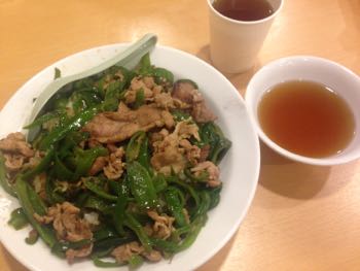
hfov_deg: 55.3
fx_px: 343
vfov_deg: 43.0
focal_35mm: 33
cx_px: 180
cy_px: 136
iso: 125
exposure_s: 1/20
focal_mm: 4.12
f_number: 2.4
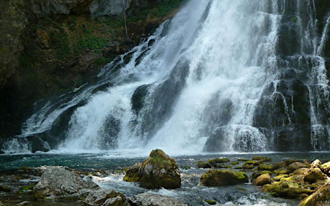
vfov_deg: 20.9
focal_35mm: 62
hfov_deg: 32.9
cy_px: 115
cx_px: 182
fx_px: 558
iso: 160
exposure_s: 1/125
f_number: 3.8
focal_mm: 8.5
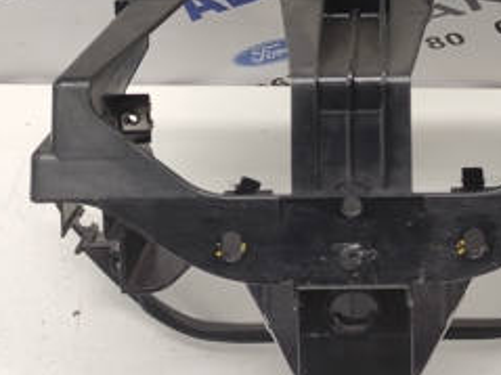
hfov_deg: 28.5
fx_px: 969
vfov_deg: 20.5
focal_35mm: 67
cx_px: 377
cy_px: -75
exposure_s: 1/100
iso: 168
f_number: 1.89
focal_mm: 5.43
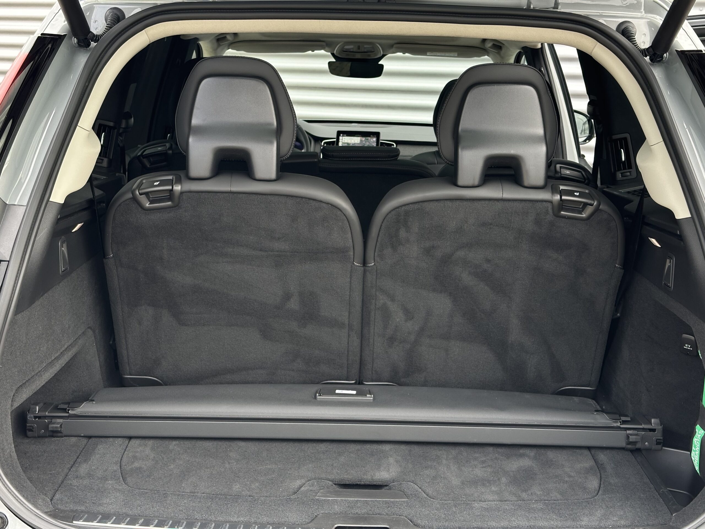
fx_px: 978
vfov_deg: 30.3
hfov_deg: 39.7
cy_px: 264
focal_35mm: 48
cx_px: 352
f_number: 1.78
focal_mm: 6.86
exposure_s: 1/292
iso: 64
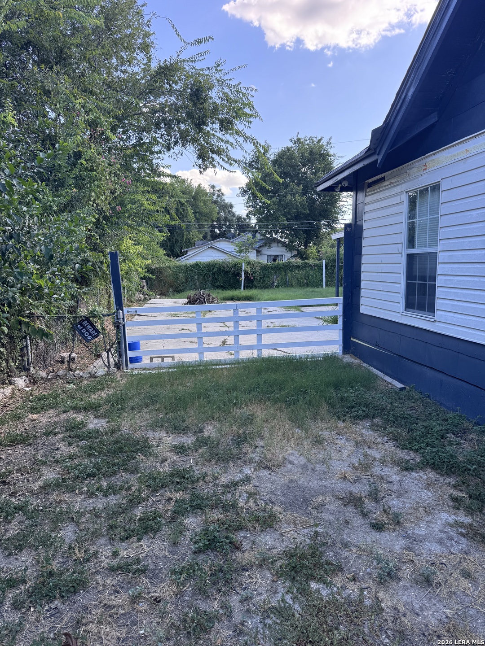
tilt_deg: -5.9
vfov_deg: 71.6
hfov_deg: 56.8
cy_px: 323
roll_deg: +0.0
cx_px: 242
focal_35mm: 24
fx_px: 448
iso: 80
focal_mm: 6.76
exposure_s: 1/495
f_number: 1.78
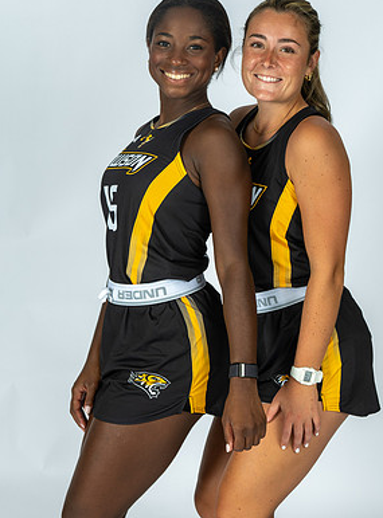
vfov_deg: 19.7
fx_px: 1490
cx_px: 256
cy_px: 208
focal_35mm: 100
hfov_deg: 14.6
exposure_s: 1/200
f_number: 10
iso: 160
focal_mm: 56
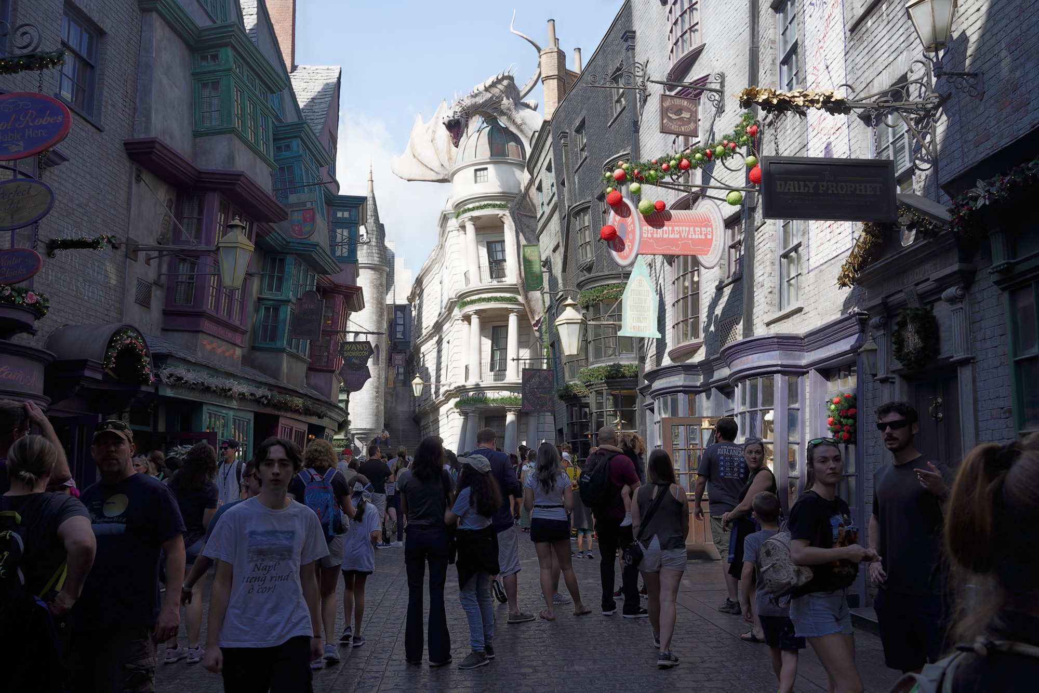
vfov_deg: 42.3
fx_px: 895
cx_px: 520
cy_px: 346
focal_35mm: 31
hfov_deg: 60.3
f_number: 11
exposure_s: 1/100
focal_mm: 31
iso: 125
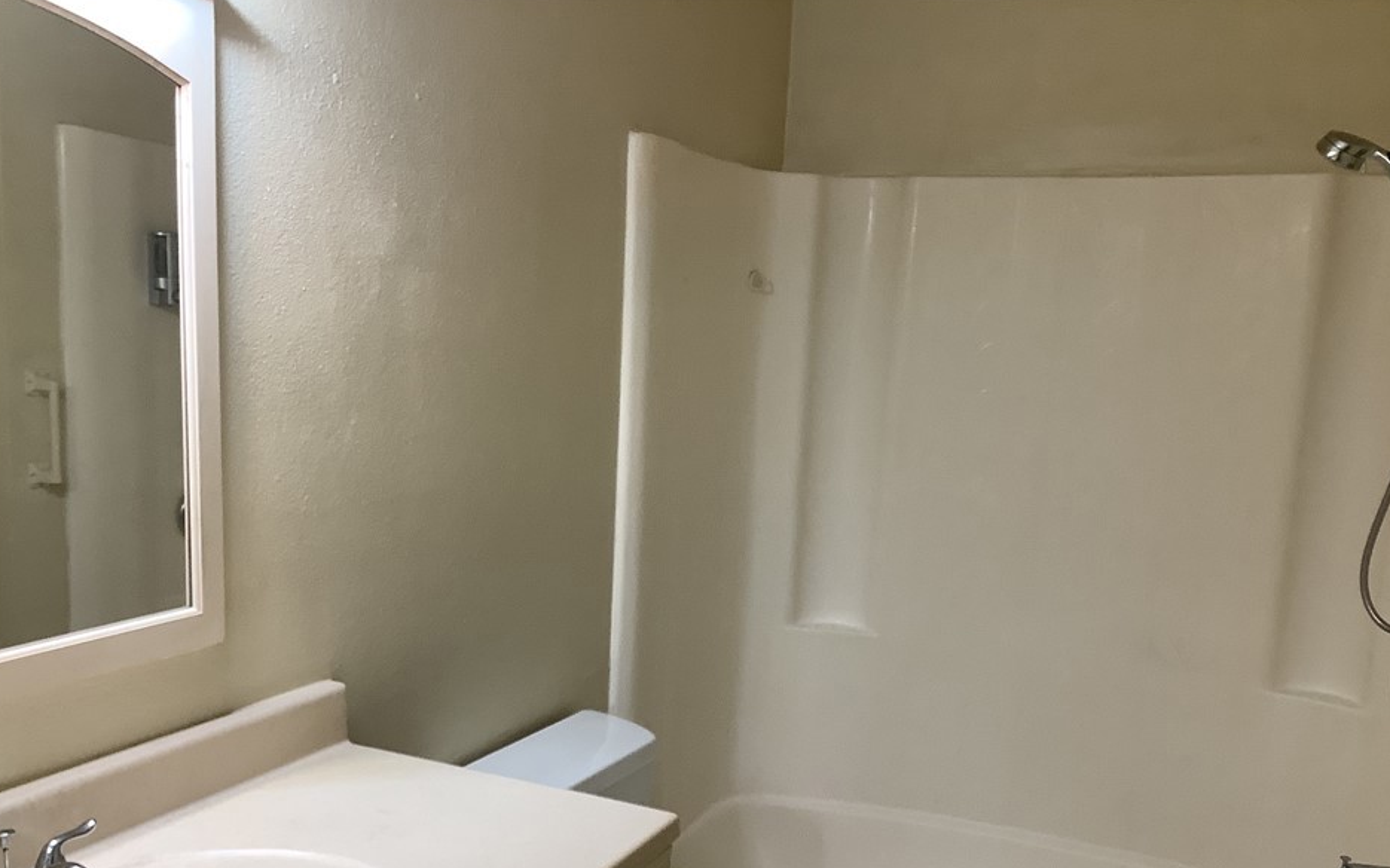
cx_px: 644
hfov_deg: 54.0
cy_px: 563
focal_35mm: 36
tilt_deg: -11.5
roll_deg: -1.1
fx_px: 1364
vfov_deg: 35.1
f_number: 2.4
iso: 80
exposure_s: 1/50
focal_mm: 3.3
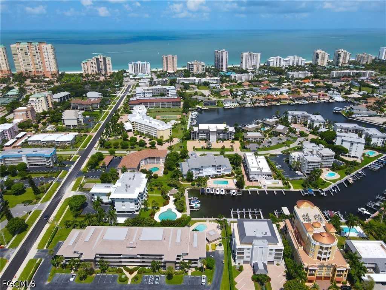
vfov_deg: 56.8
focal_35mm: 24
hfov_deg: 71.6
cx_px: 193
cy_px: 145
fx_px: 268
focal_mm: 4.5
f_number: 2.8
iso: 100
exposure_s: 1/1000
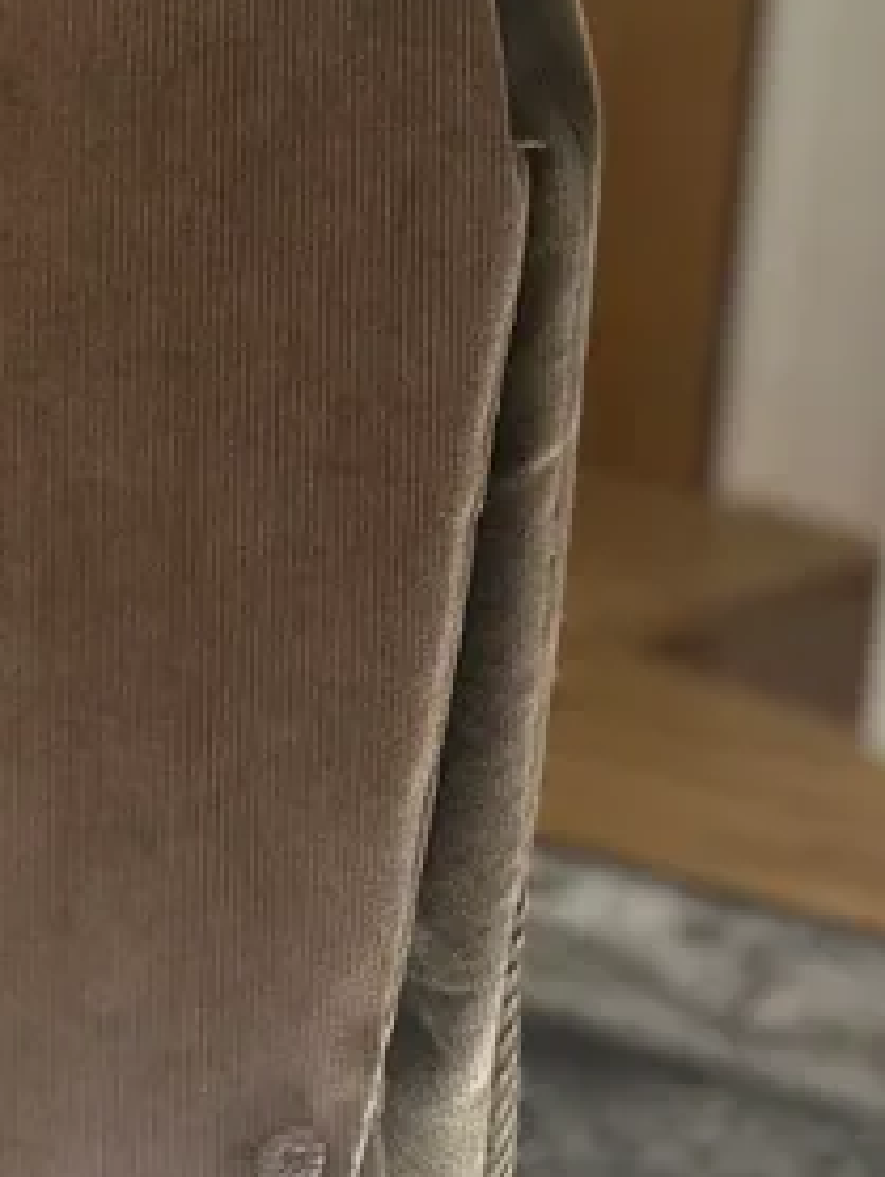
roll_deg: -0.7
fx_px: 3131
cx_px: -93
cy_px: -282
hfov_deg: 15.6
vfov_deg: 19.8
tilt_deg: -11.3
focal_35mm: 92
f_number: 1.78
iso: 160
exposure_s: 1/50
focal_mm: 6.86
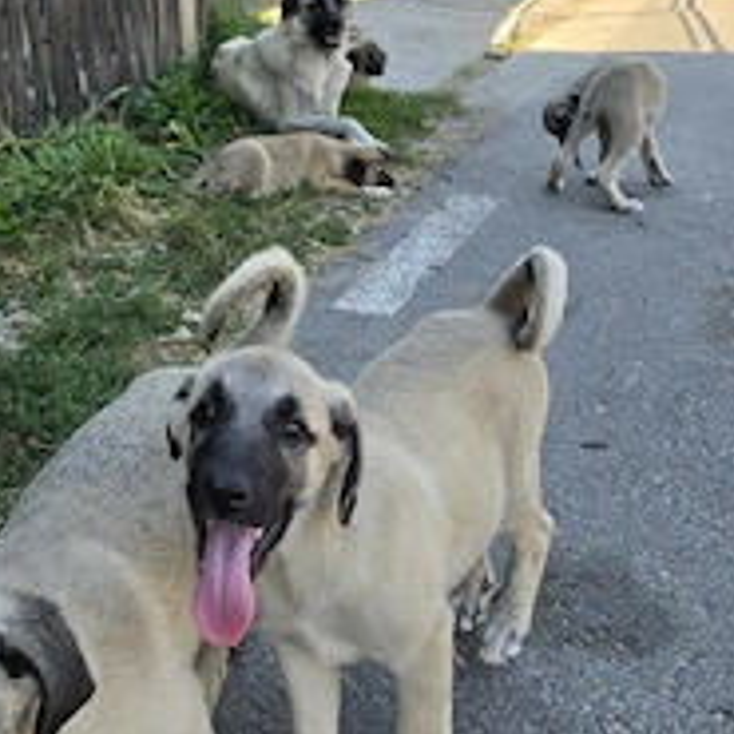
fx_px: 1056
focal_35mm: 44
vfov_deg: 38.1
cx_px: 254
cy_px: 266
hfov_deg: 38.0
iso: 64
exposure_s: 1/2000
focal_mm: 6.5
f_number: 1.4
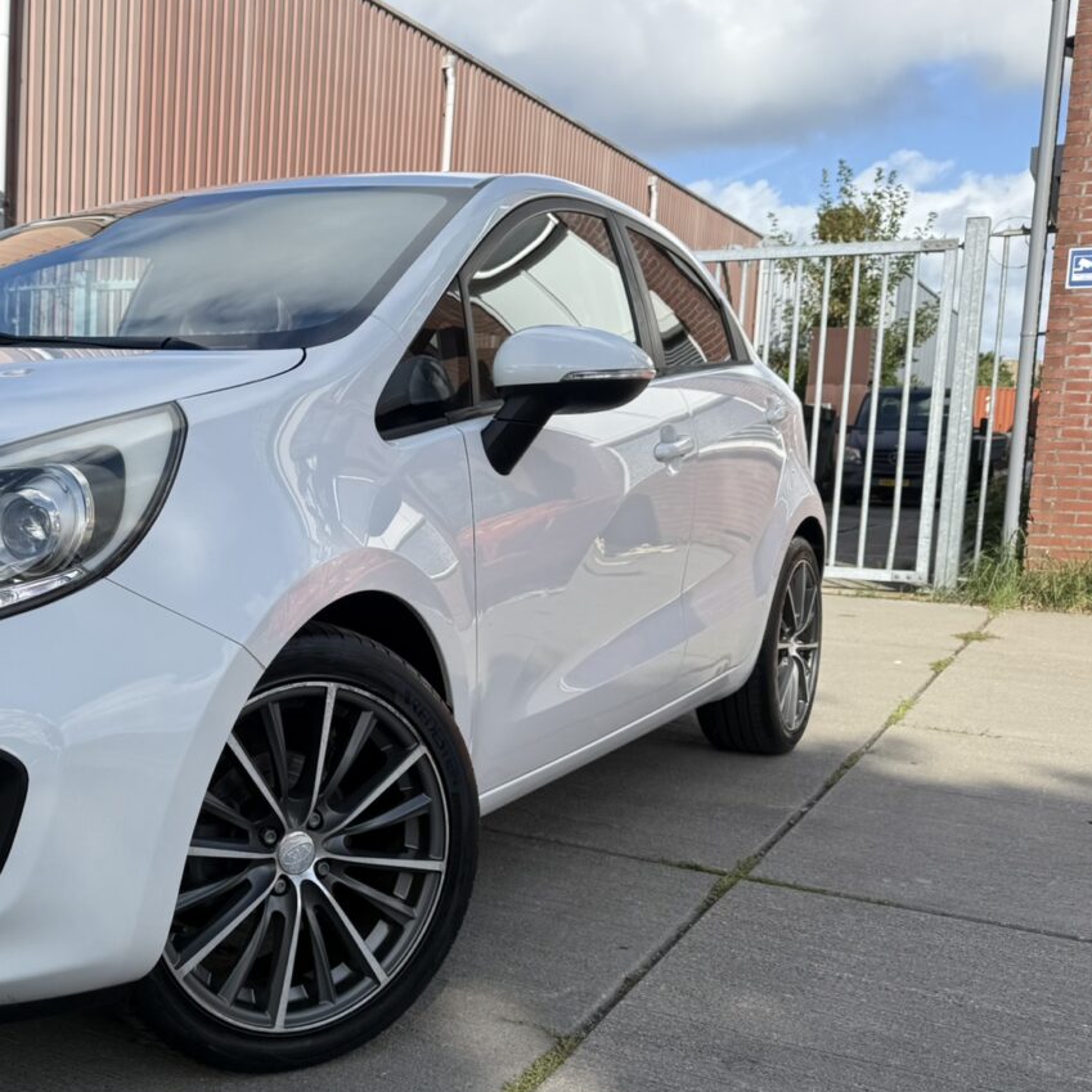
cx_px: 123
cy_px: 599
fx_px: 1428
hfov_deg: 39.1
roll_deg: -2.1
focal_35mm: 40
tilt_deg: -6.3
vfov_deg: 41.8
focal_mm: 6.76
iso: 80
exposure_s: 1/3584
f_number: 1.78
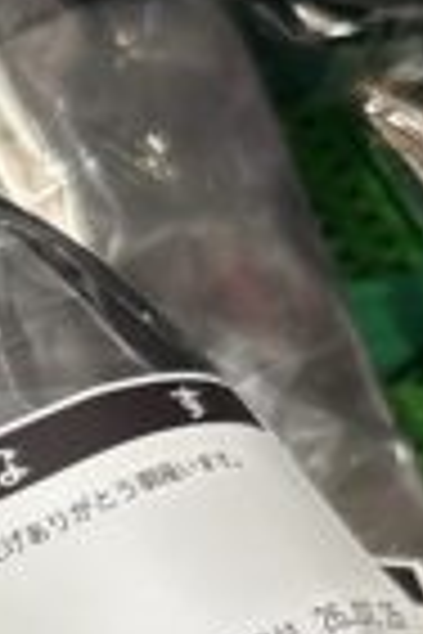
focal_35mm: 184
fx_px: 3243
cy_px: 832
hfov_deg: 6.6
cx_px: -945
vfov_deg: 10.9
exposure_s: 1/60
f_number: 1.6
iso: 100
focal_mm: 5.96
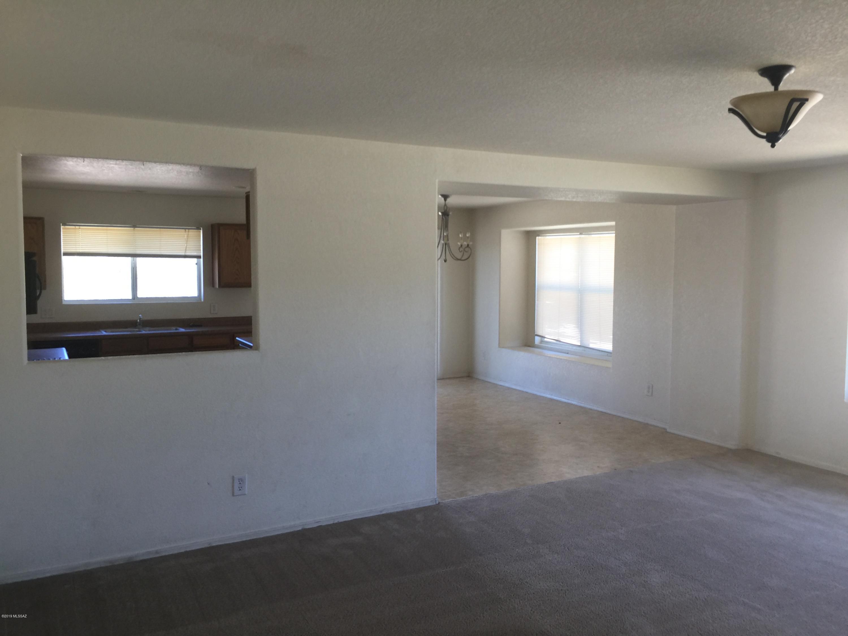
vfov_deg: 48.2
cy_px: 318
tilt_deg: -4.3
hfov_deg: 61.7
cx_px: 424
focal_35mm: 29
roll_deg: -0.7
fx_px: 710
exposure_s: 1/40
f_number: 2.2
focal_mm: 4.15
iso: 32
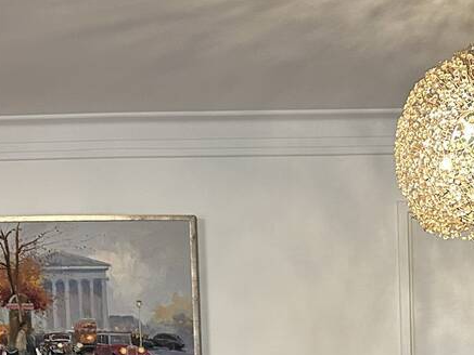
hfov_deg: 23.8
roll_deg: +0.5
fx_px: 1082
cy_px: 513
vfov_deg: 17.1
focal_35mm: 79
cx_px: 461
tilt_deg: -4.5
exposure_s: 1/60
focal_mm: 6.86
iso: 400
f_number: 1.78
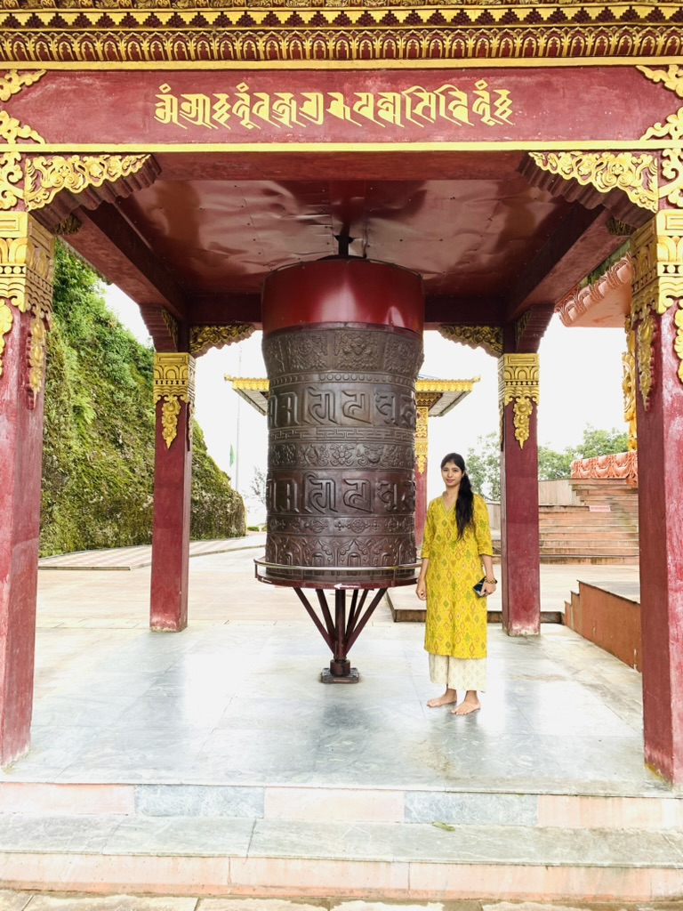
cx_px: 342
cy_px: 456
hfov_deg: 53.1
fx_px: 684
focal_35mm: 26
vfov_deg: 67.3
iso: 25
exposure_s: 1/424
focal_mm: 4.25
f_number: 1.8
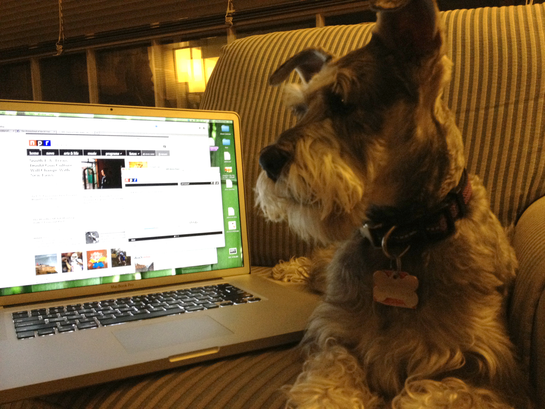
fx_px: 551
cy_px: 204
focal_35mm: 35
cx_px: 272
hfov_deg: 52.6
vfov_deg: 40.7
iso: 250
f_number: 2.4
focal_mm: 4.28
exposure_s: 1/20
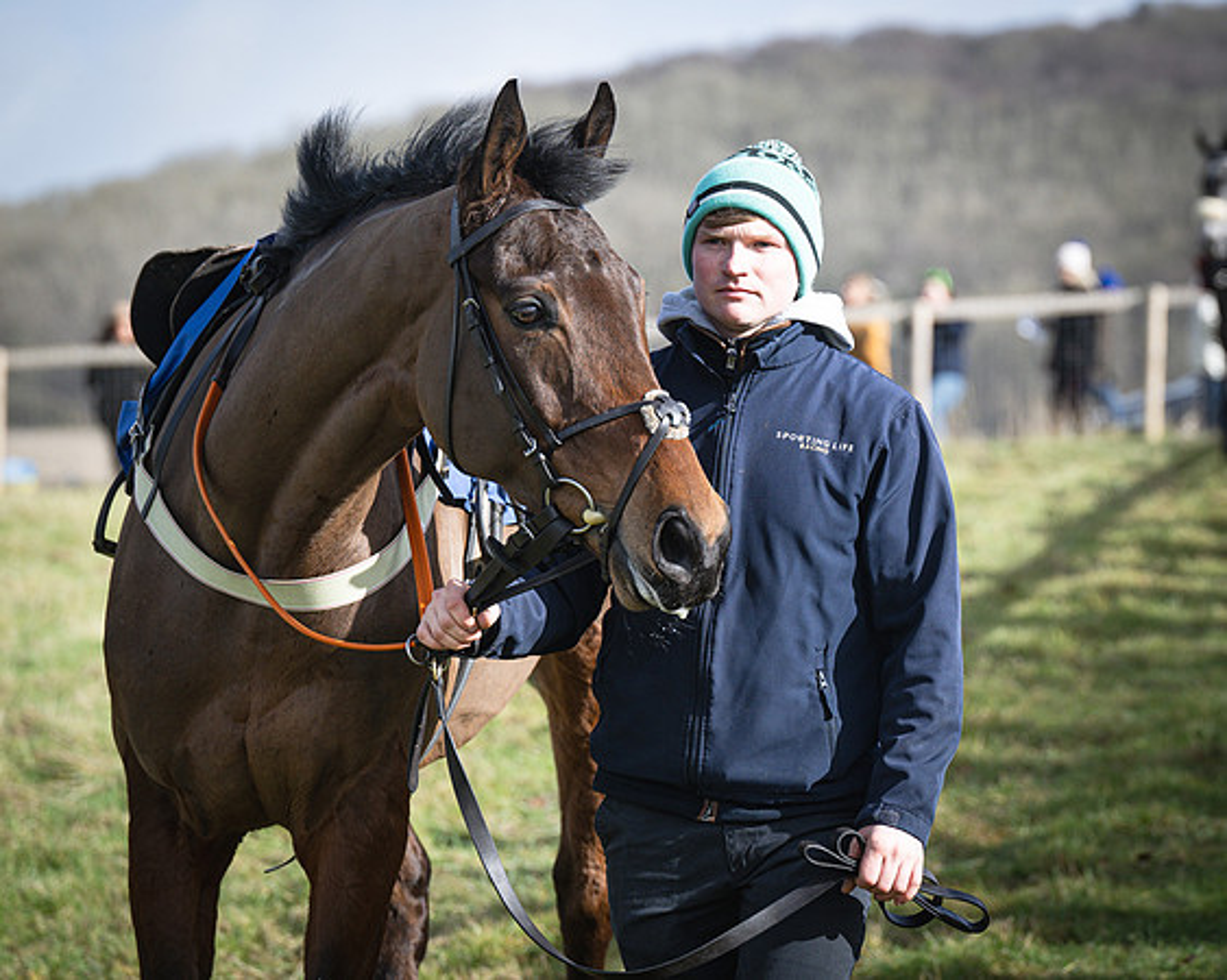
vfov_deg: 8.9
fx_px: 6323
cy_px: 458
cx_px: 876
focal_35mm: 174
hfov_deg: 11.1
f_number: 2.8
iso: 160
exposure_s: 1/2000
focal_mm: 87
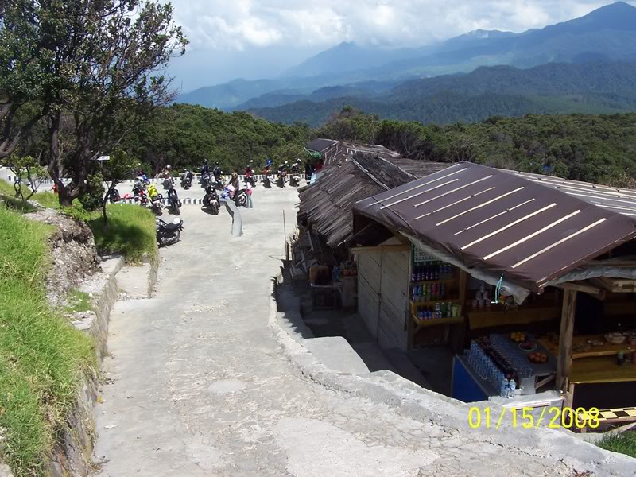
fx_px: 698
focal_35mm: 38
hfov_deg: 49.0
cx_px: 318
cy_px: 238
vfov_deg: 37.7
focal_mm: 6.3
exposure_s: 1/750
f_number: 4
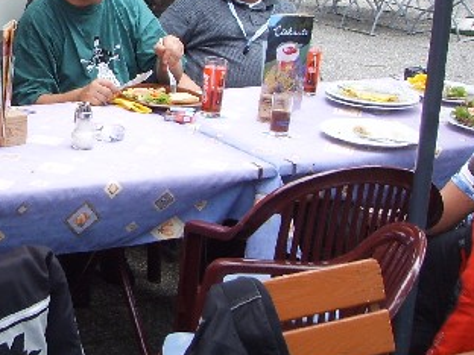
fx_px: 1369
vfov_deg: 14.7
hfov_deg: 18.8
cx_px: -52
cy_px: 71
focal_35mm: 100
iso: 50
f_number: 3.5
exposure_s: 1/180
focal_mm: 6.6
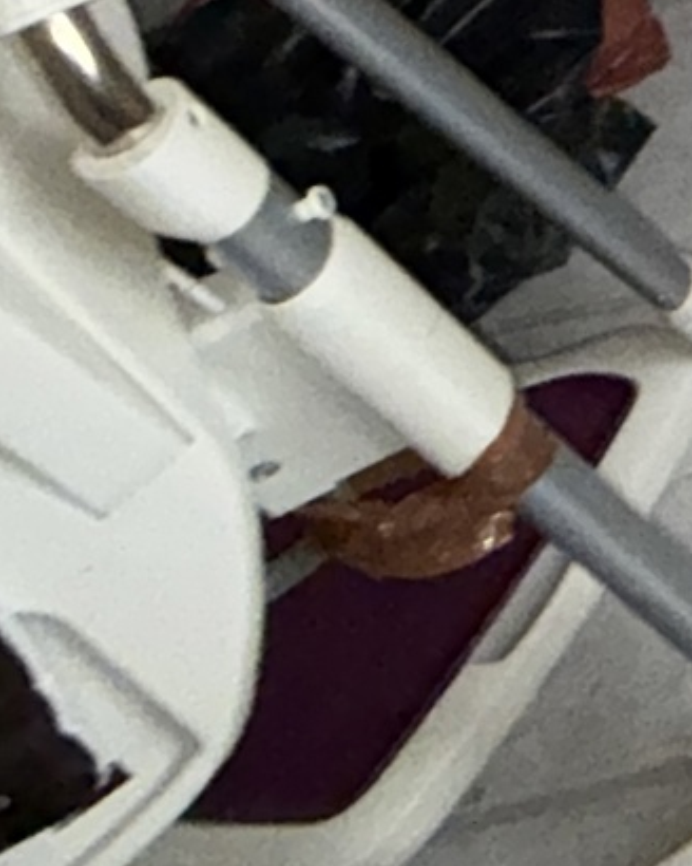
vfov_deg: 21.9
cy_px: -579
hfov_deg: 13.6
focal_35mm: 64
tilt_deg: -38.6
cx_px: 1802
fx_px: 1638
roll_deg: -0.2
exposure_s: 1/60
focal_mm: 2.22
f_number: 2.2
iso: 250
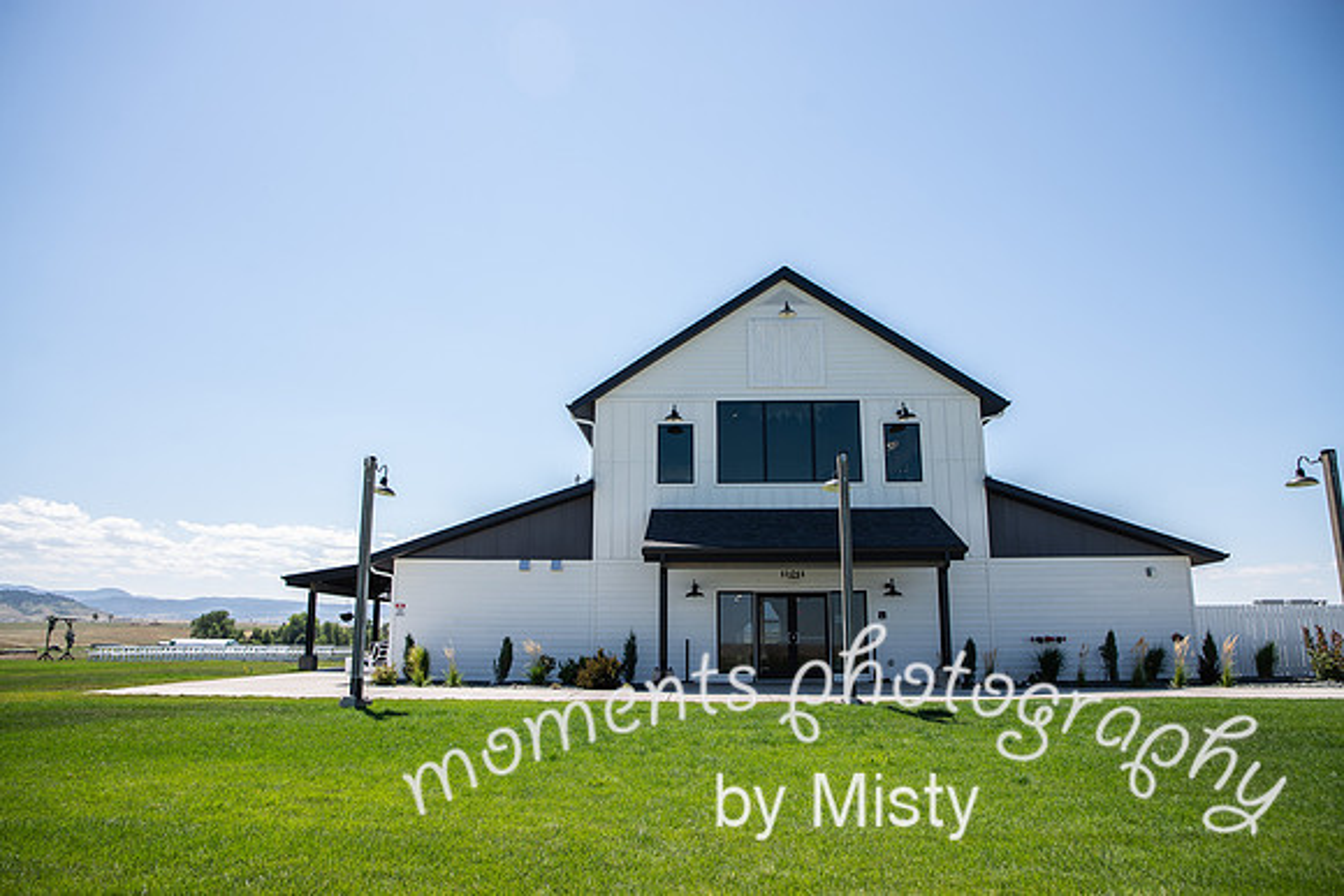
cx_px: 672
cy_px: 448
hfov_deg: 73.7
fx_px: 896
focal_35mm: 24
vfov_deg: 53.2
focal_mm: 24
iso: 50
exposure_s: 1/500
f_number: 4
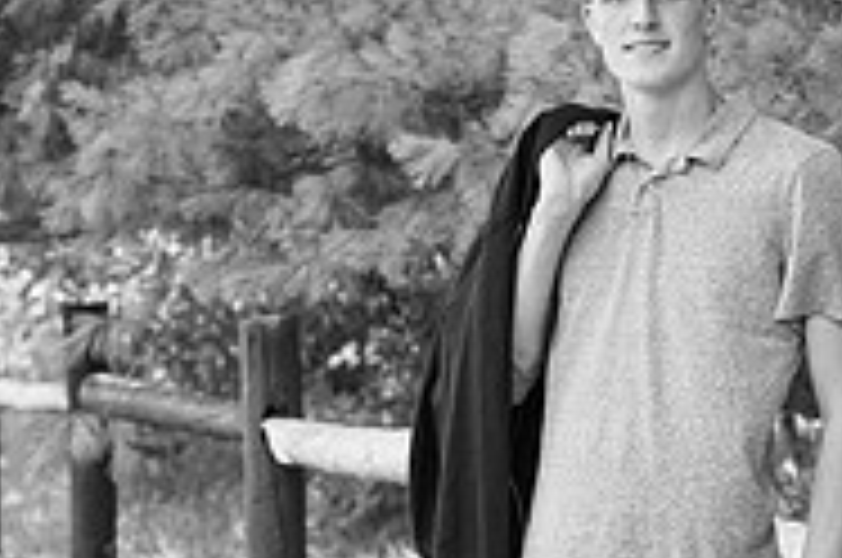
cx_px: 590
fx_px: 5347
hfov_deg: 9.0
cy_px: 526
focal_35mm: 229
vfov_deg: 6.0
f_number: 6.3
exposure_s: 1/200
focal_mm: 95
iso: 500
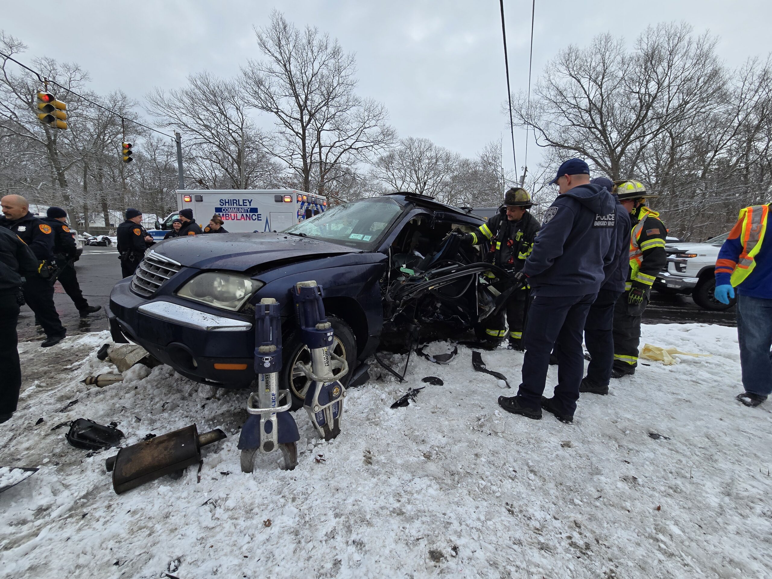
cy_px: 290
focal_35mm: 13
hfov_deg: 106.2
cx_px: 386
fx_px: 290
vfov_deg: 89.9
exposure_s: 1/989
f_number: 2.2
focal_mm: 2.2
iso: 50
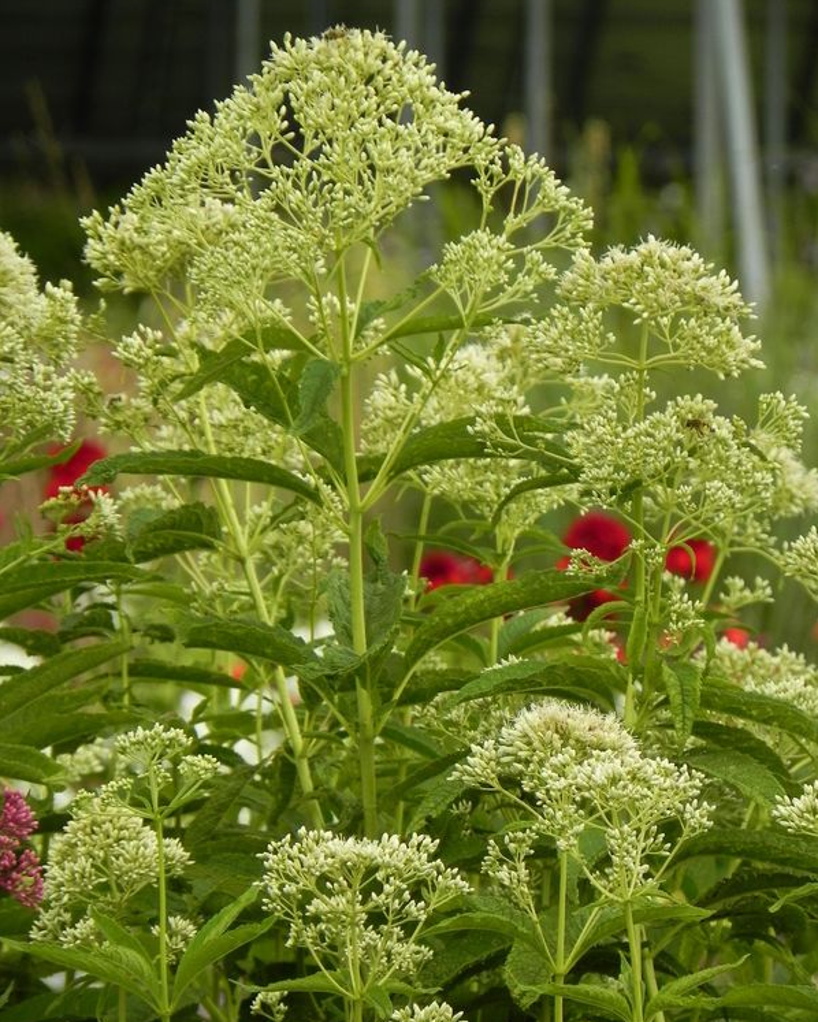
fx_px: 11918
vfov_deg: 4.9
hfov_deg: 3.9
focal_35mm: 394
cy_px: 535
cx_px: 409
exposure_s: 1/320
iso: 160
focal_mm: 67.2
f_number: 5
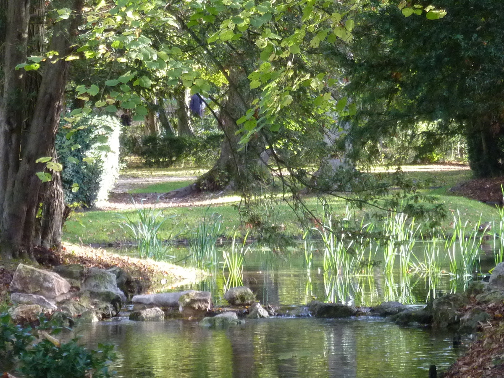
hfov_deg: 9.2
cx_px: 252
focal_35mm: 214
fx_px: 3116
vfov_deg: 6.9
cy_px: 189
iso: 320
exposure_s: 1/50
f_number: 4.4
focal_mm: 19.5
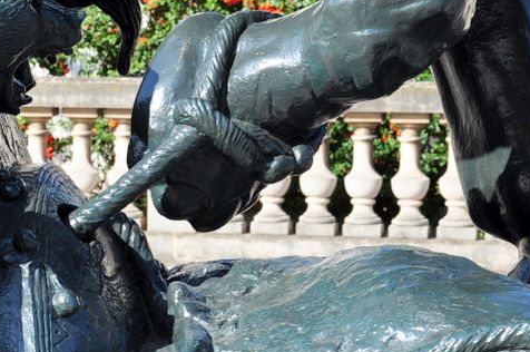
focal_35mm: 213
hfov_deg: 9.6
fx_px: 3132
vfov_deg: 6.4
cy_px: 176
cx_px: 53
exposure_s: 1/200
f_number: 10
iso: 200
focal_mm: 66
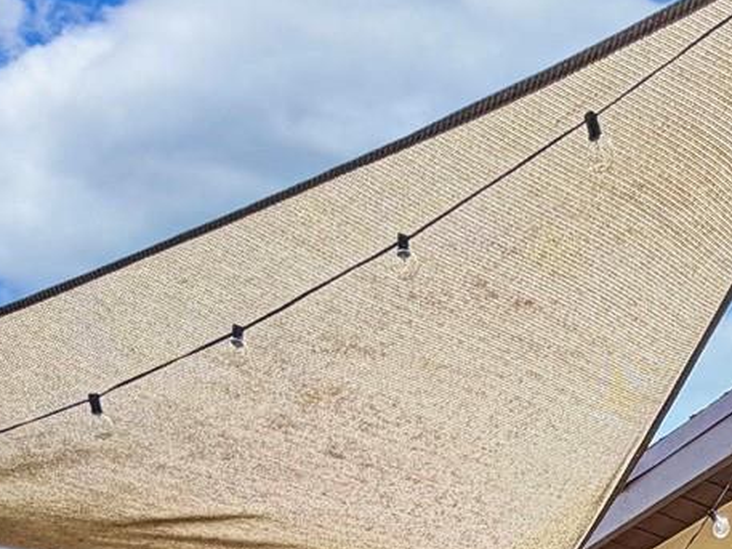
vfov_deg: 21.8
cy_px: 928
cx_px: 564
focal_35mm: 49
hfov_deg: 37.8
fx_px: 1036
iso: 50
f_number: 2.2
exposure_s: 1/502
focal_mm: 2.22
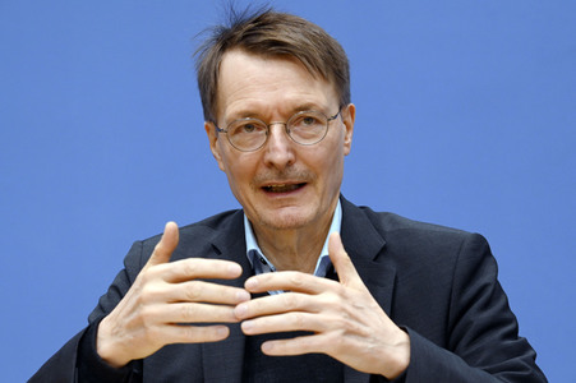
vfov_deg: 9.4
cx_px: 288
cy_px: 192
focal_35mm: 145
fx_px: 2318
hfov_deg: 14.2
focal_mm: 145
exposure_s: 1/500
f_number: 5.6
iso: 4000
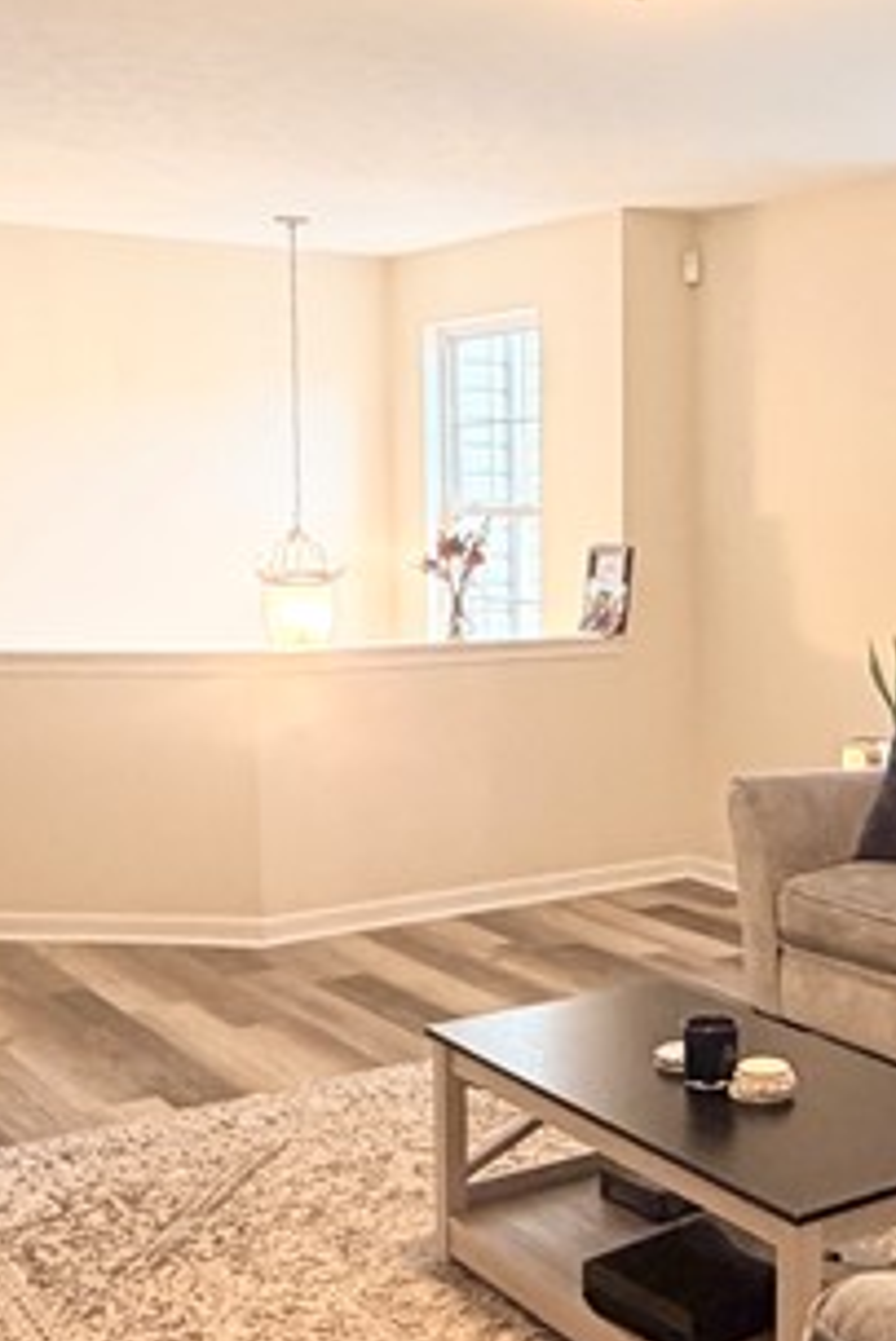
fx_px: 1827
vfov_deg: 40.3
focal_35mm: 49
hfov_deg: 26.9
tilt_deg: -4.7
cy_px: 653
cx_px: 755
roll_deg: -0.8
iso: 400
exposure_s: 1/60
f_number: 2.2
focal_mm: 2.22
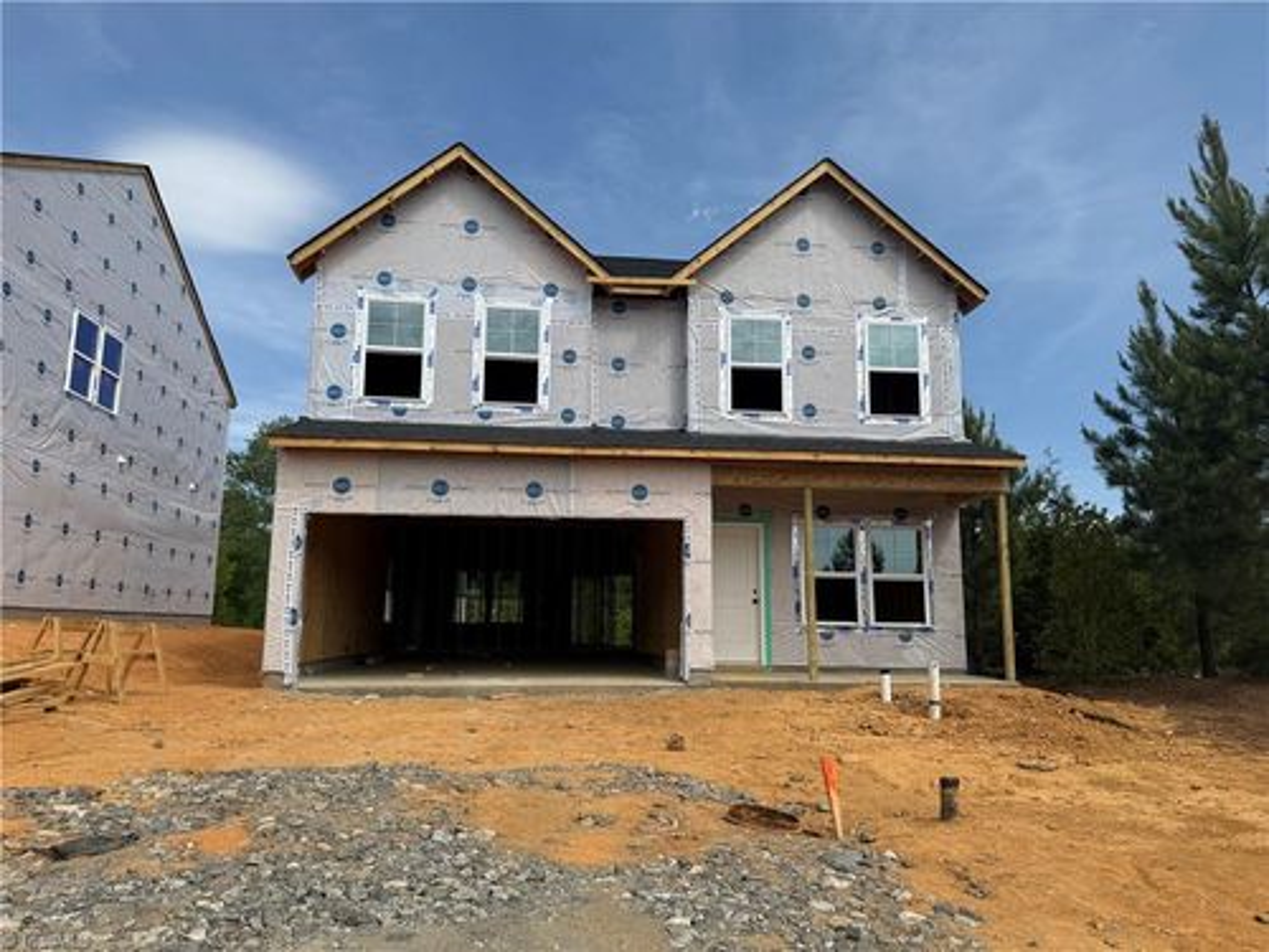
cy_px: 476
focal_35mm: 24
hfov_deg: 71.6
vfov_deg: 56.8
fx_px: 880
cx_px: 634
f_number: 1.78
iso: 80
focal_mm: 6.76
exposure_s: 1/5714
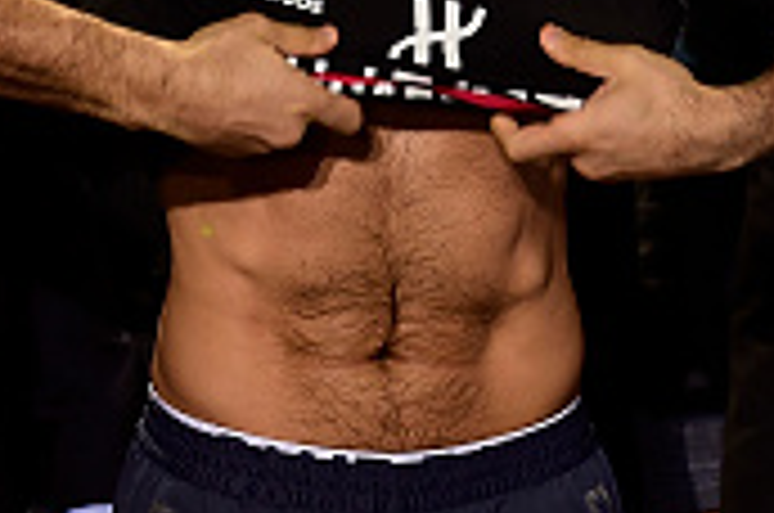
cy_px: -92
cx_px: 405
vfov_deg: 5.6
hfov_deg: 8.5
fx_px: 5193
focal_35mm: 242
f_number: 2.8
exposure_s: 1/250
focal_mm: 70
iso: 800
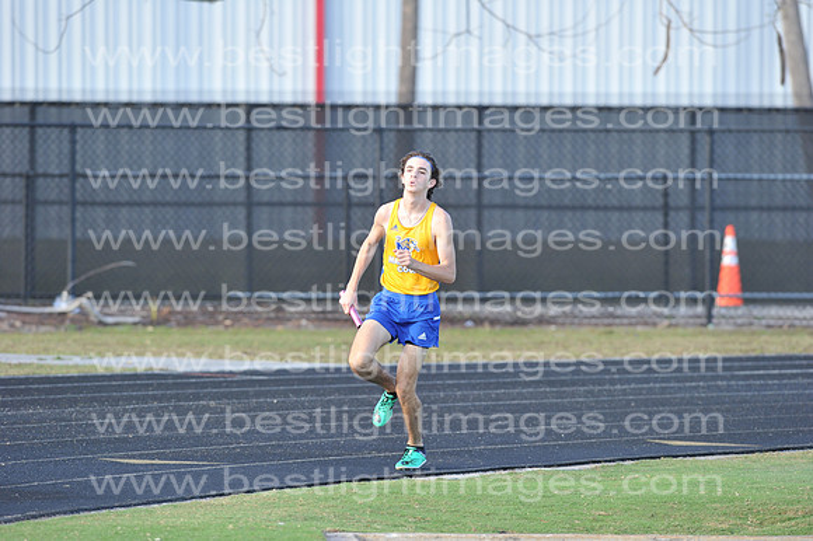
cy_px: 270
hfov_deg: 6.9
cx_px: 406
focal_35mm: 300
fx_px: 6771
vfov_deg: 4.6
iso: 800
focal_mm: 300
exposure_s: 1/800
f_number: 4.5
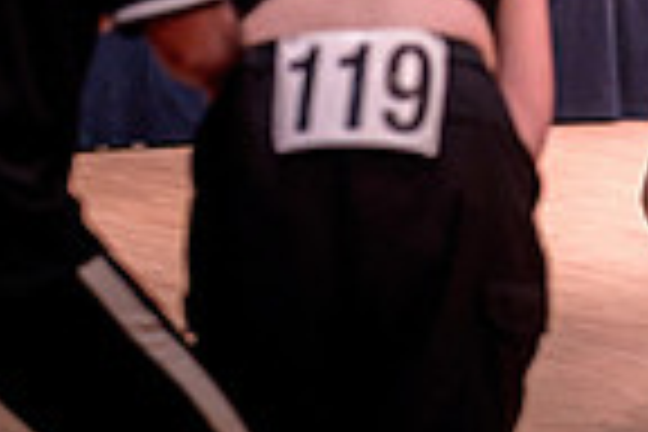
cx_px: 791
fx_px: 4428
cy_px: 223
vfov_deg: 5.6
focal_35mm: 246
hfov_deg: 8.3
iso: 1600
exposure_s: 1/250
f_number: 1.4
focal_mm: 50
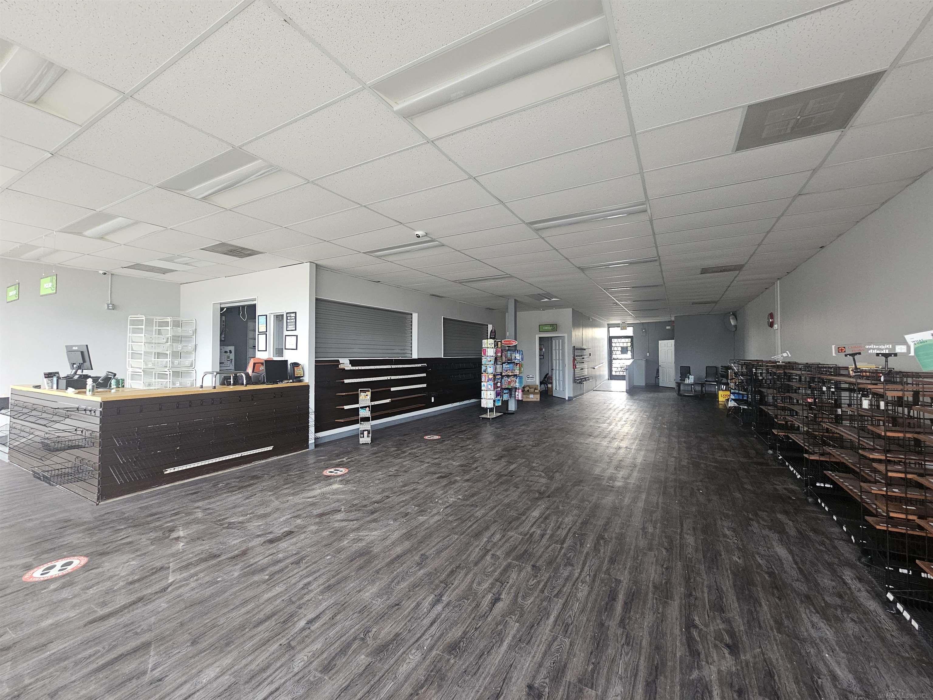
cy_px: 350
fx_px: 350
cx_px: 466
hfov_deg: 106.2
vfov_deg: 89.9
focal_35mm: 13
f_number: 2.2
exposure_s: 1/60
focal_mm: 2.2
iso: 250
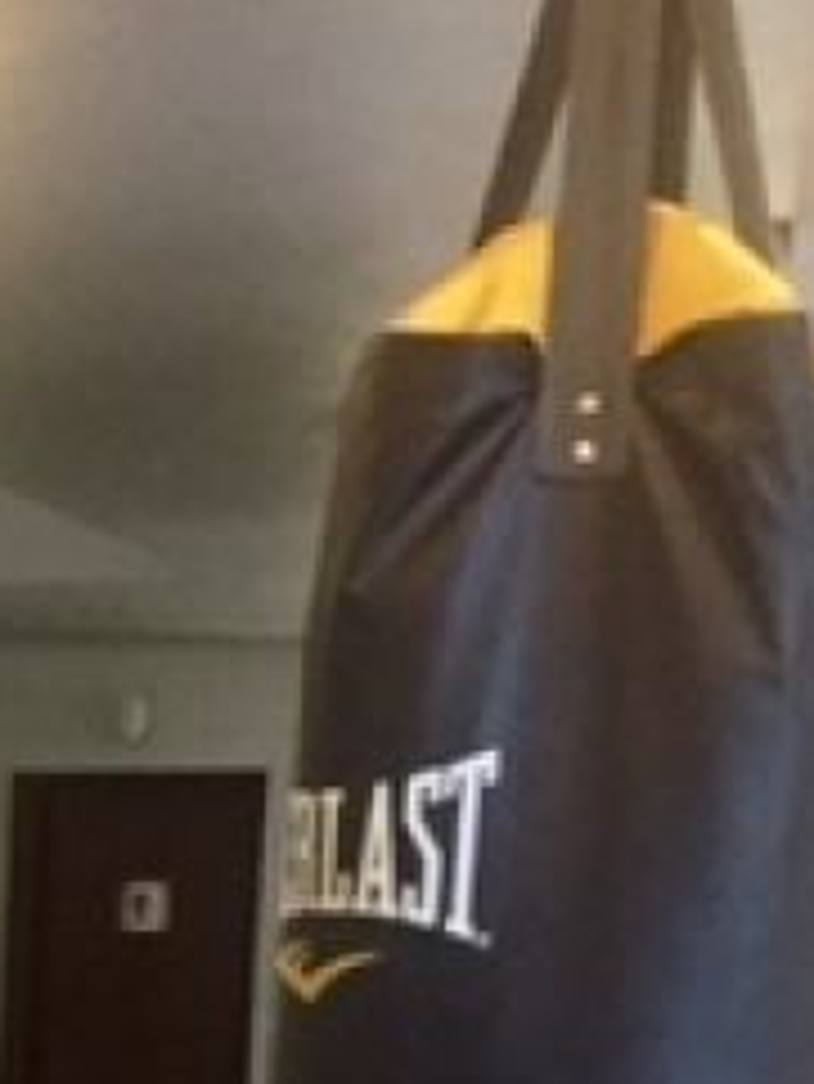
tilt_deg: -9.2
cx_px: -454
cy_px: 1615
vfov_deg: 14.9
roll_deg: -2.8
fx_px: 3853
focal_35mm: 123
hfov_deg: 11.5
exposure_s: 1/30
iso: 200
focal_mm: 4.15
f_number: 2.2
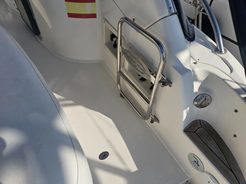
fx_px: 164
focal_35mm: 23
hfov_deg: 73.9
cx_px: 123
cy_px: 92
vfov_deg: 58.9
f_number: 1.7
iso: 10
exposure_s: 1/1265
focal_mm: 6.3
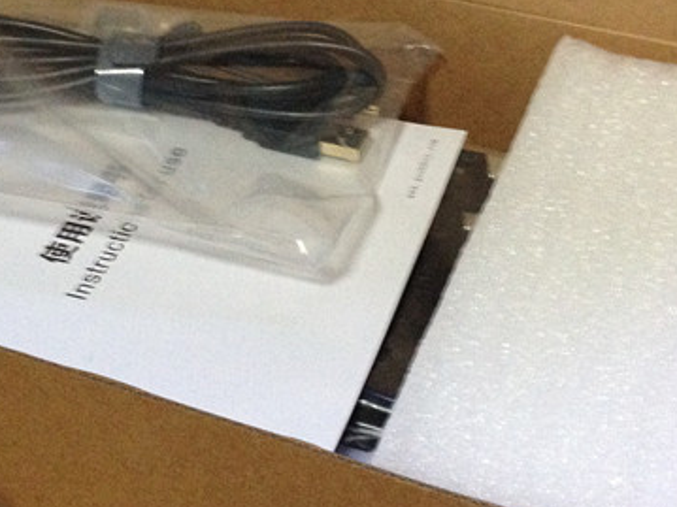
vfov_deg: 18.9
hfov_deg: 24.8
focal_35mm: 78
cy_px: 209
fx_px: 1525
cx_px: 200
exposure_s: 1/20
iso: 400
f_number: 2.4
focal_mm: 4.28
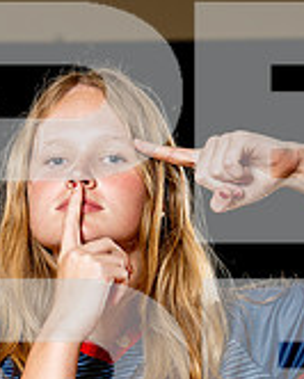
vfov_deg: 9.3
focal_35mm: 207
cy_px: 401
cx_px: -117
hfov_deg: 7.4
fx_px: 2326
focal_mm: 62
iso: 100
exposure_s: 1/250
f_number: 4
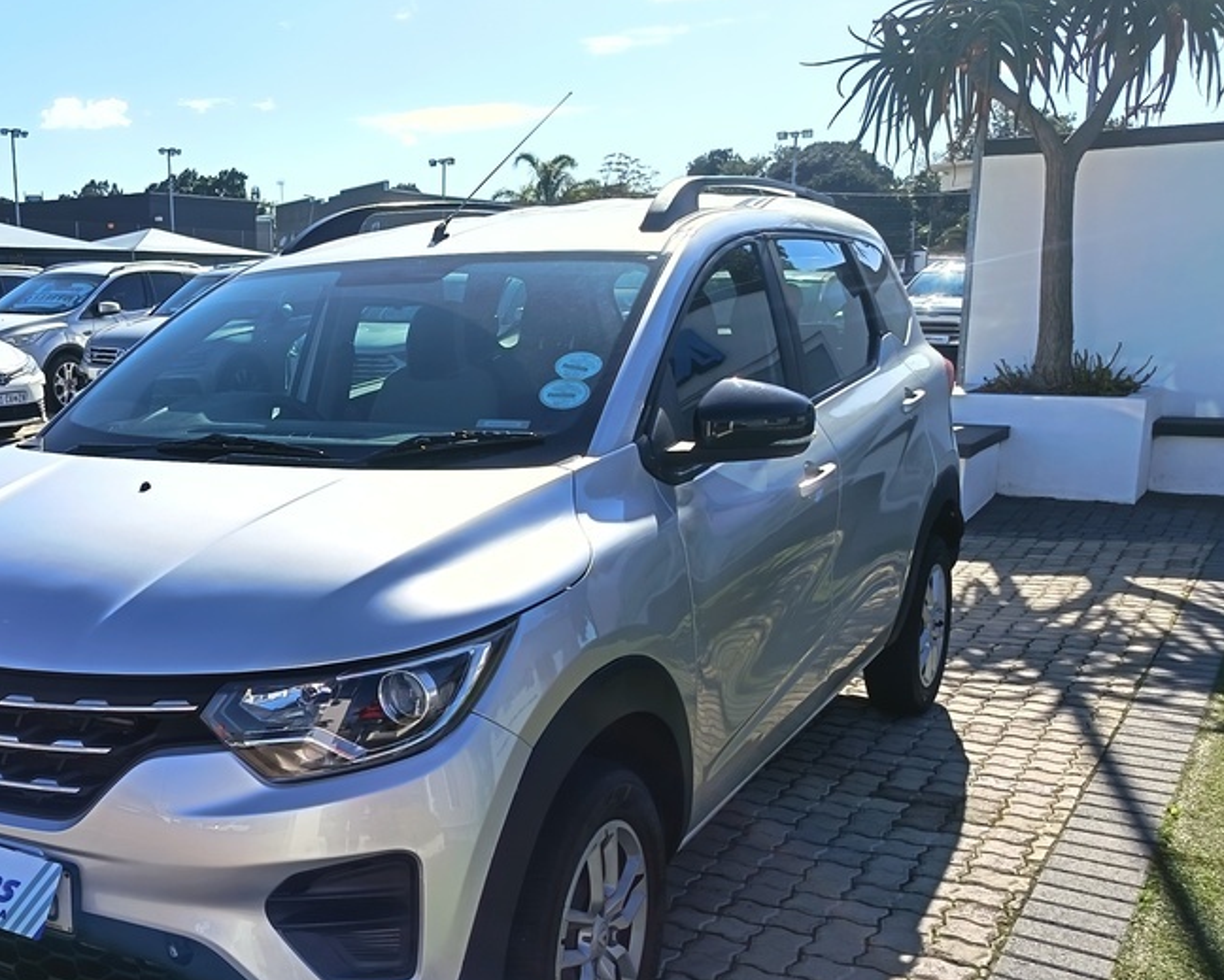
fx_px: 1341
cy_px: 608
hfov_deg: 47.2
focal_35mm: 37
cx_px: 298
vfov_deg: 39.9
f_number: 1.75
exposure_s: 1/795
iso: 100
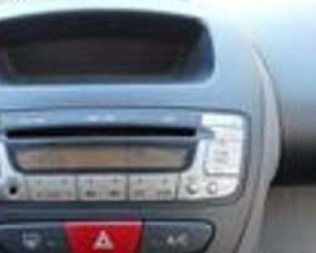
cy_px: 184
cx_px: 69
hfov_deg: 32.8
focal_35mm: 56
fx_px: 524
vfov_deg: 26.8
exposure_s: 1/80
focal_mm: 11.35
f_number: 3
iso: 250
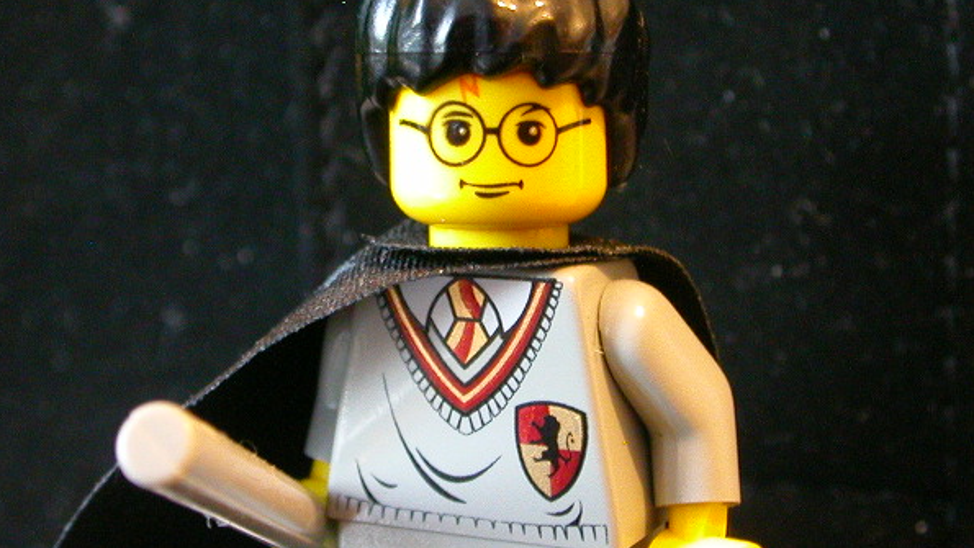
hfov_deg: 28.2
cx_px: 493
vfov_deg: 16.1
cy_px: 254
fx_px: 1937
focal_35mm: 75
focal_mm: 9.7
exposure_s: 1/1.2
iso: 400
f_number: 3.5
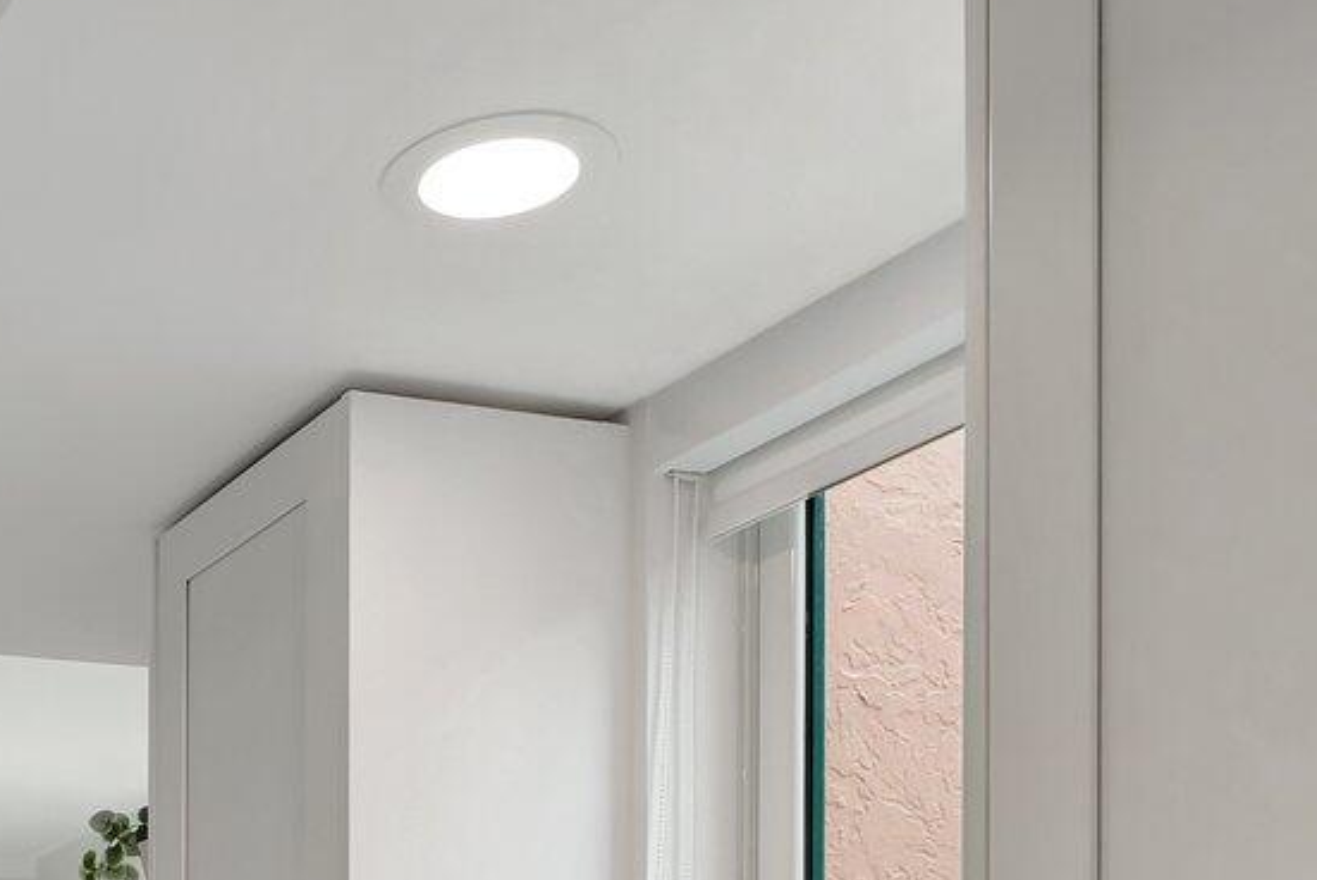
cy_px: 1211
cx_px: -112
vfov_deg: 21.7
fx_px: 2012
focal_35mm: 55
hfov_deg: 32.2
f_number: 9
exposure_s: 1/30
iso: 400
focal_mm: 14.8
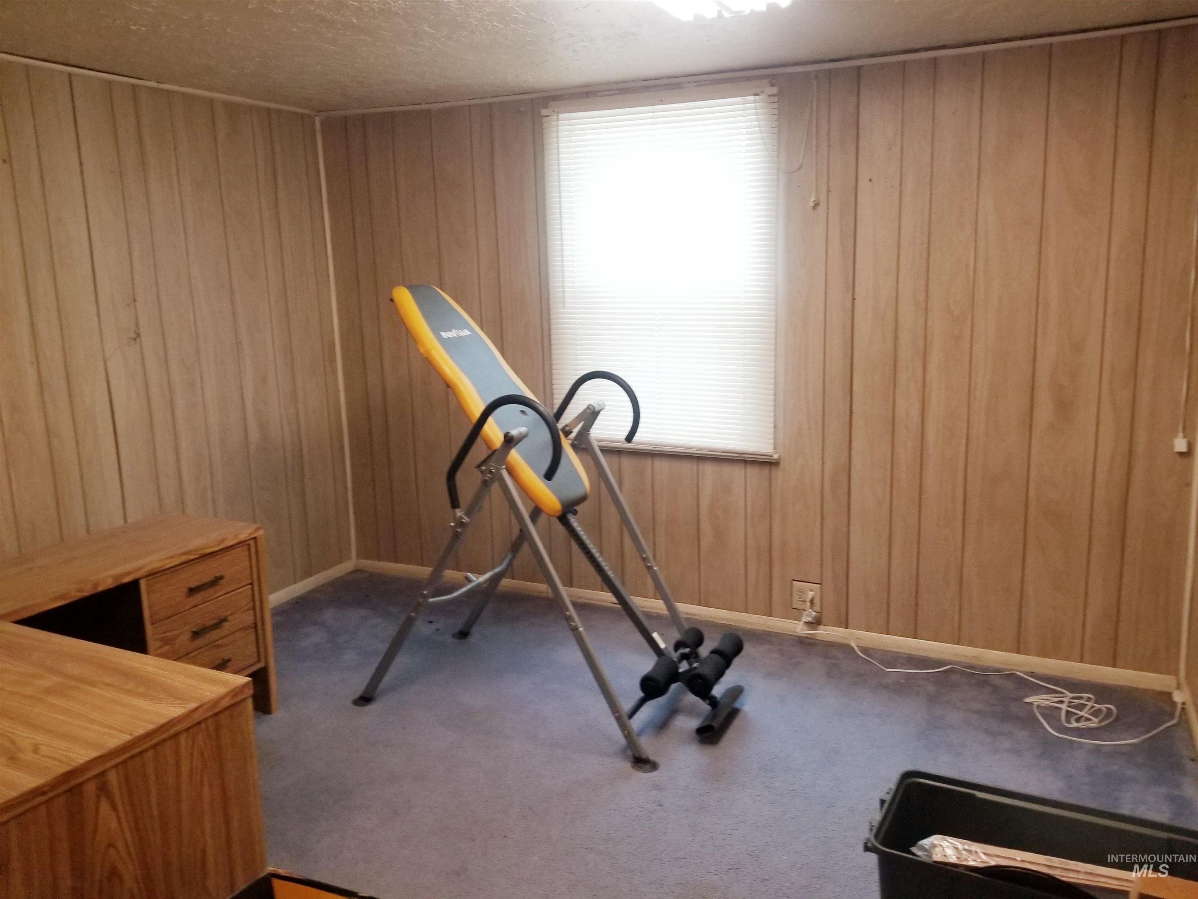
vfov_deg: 53.1
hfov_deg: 67.3
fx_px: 900
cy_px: 450
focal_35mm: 26
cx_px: 599
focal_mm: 4.3
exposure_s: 1/40
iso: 160
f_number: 1.7
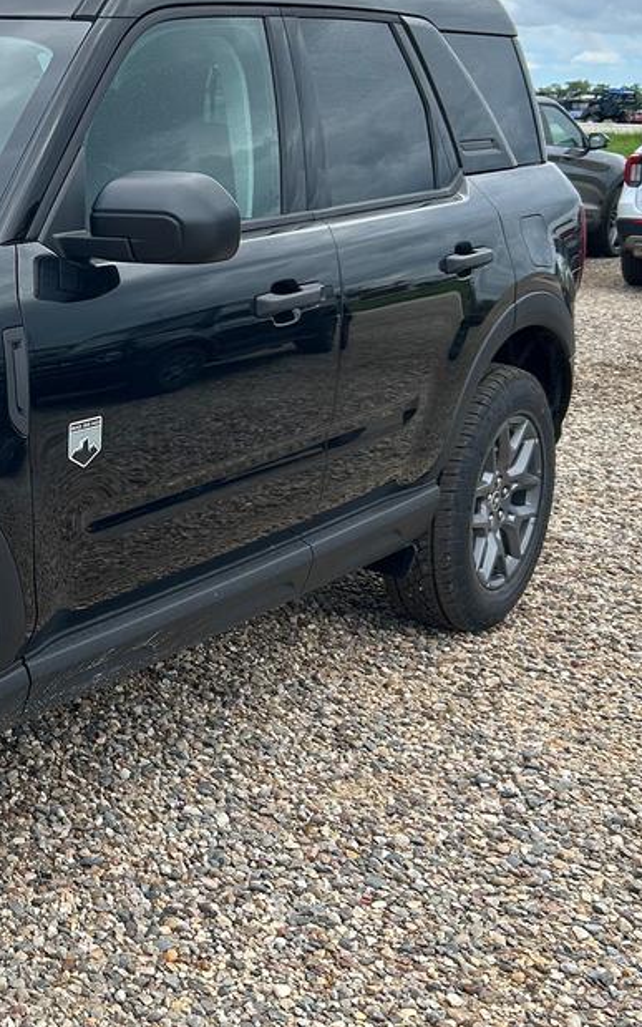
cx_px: -173
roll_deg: -1.6
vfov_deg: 35.5
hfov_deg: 20.9
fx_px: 1595
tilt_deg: -10.8
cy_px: 406
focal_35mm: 57
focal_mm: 5.7
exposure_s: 1/2457
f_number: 1.5
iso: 50
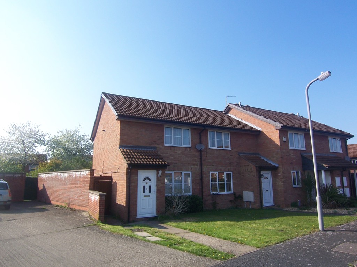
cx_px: 178
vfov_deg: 58.9
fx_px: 237
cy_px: 134
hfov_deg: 73.9
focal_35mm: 23
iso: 64
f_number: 5.6
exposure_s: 1/160
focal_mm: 3.8
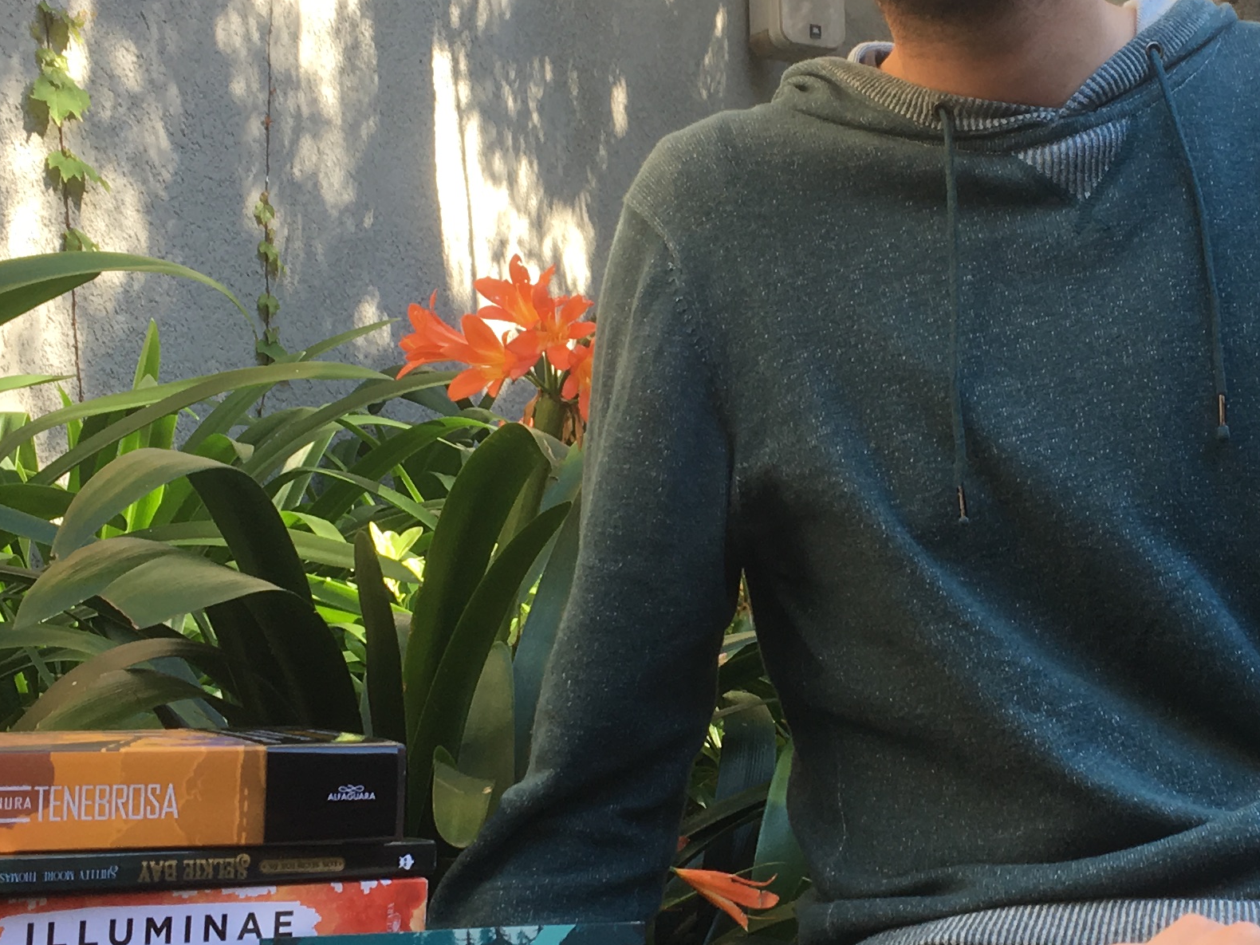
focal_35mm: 74
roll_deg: +1.4
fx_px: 2694
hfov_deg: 26.0
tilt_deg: +9.2
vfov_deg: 19.9
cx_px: 939
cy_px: 382
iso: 25
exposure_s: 1/126
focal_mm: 4.15
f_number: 2.2
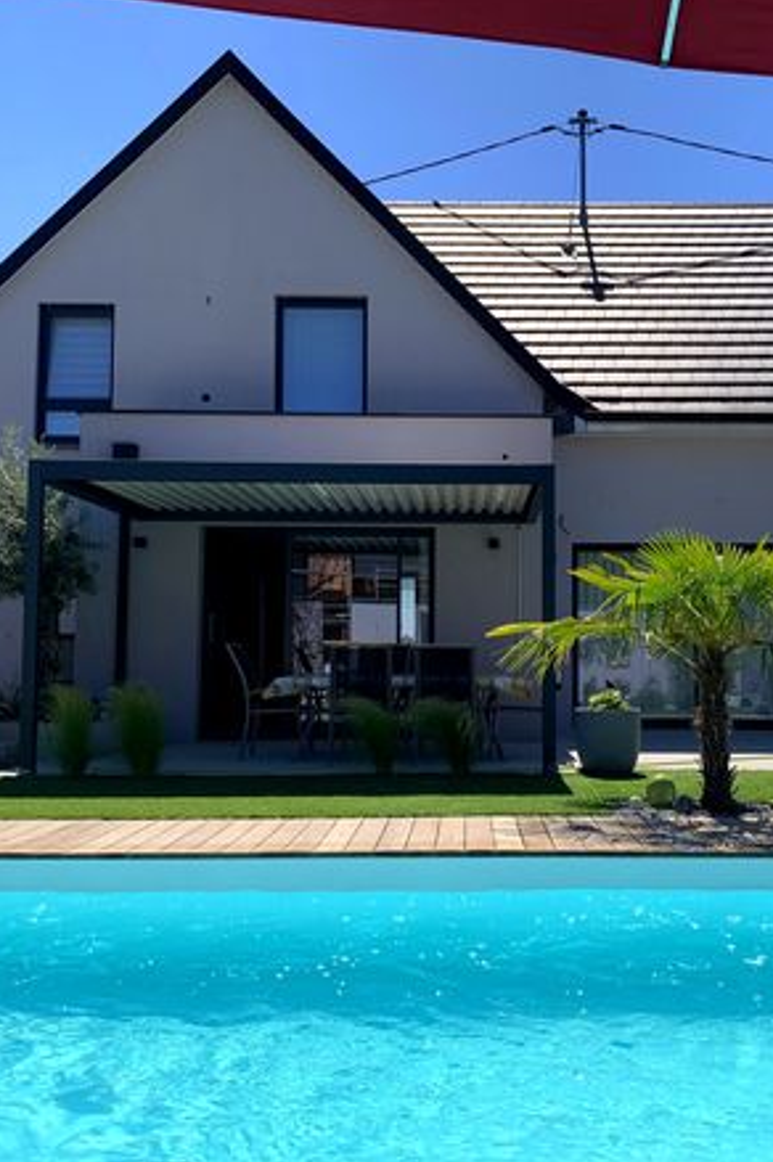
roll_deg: +0.0
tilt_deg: +4.4
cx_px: 492
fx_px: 1193
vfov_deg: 51.9
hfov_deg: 35.6
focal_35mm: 37
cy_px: 577
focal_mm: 4.25
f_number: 1.8
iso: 25
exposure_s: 1/2994
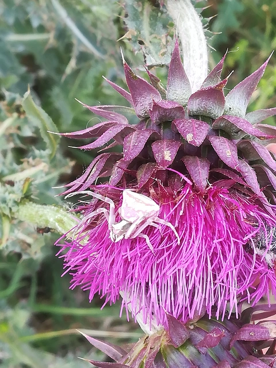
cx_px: 138
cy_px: 184
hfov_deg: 18.9
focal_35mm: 78
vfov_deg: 25.0
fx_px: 829
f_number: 2.2
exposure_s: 1/127
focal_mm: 3.83
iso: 50
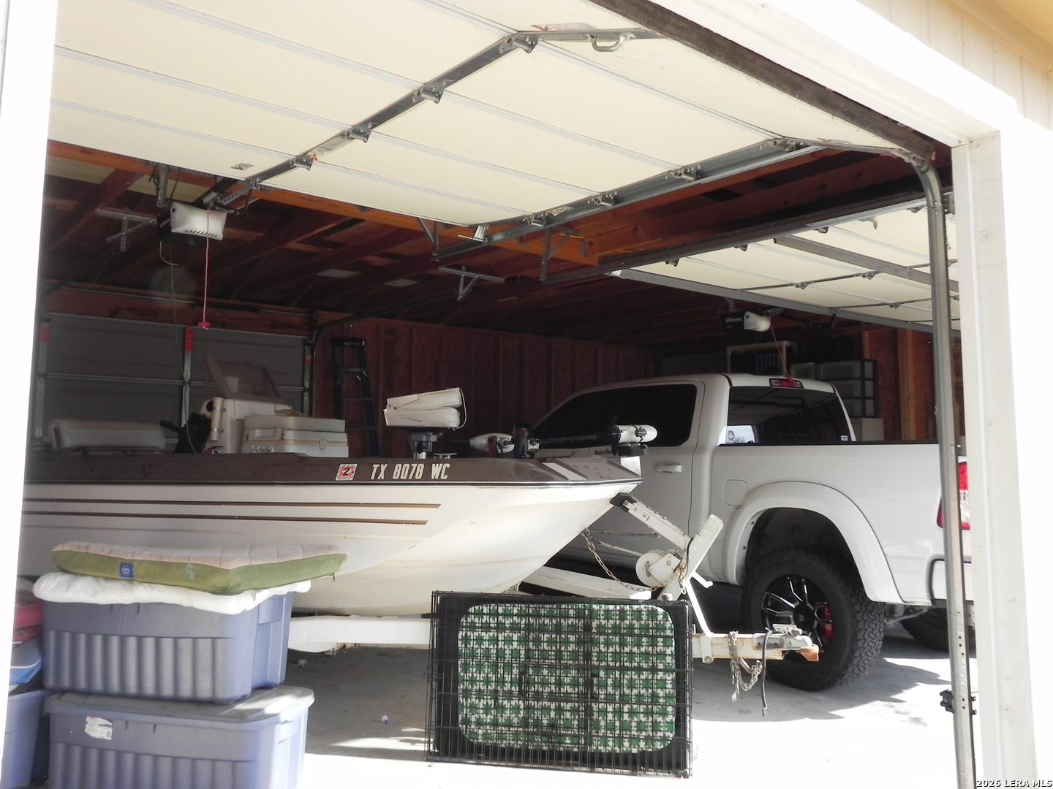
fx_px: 882
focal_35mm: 29
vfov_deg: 48.2
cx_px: 526
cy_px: 394
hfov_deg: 61.7
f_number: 5
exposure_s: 1/171
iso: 160
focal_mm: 5.2
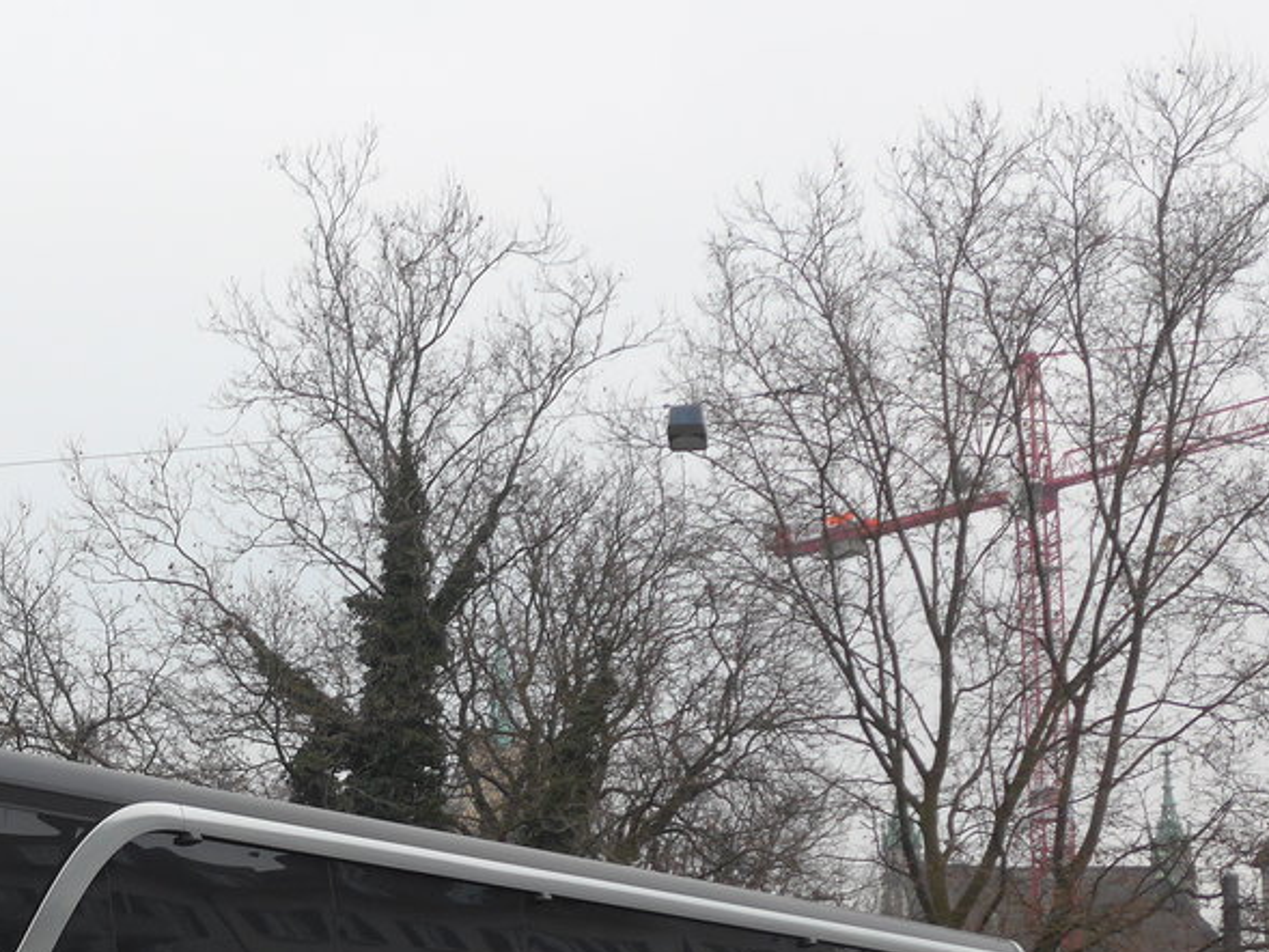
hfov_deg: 18.1
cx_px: 0
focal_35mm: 106
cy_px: 952
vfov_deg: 13.8
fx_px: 3887
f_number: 3.3
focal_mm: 10.7
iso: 125
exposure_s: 1/60
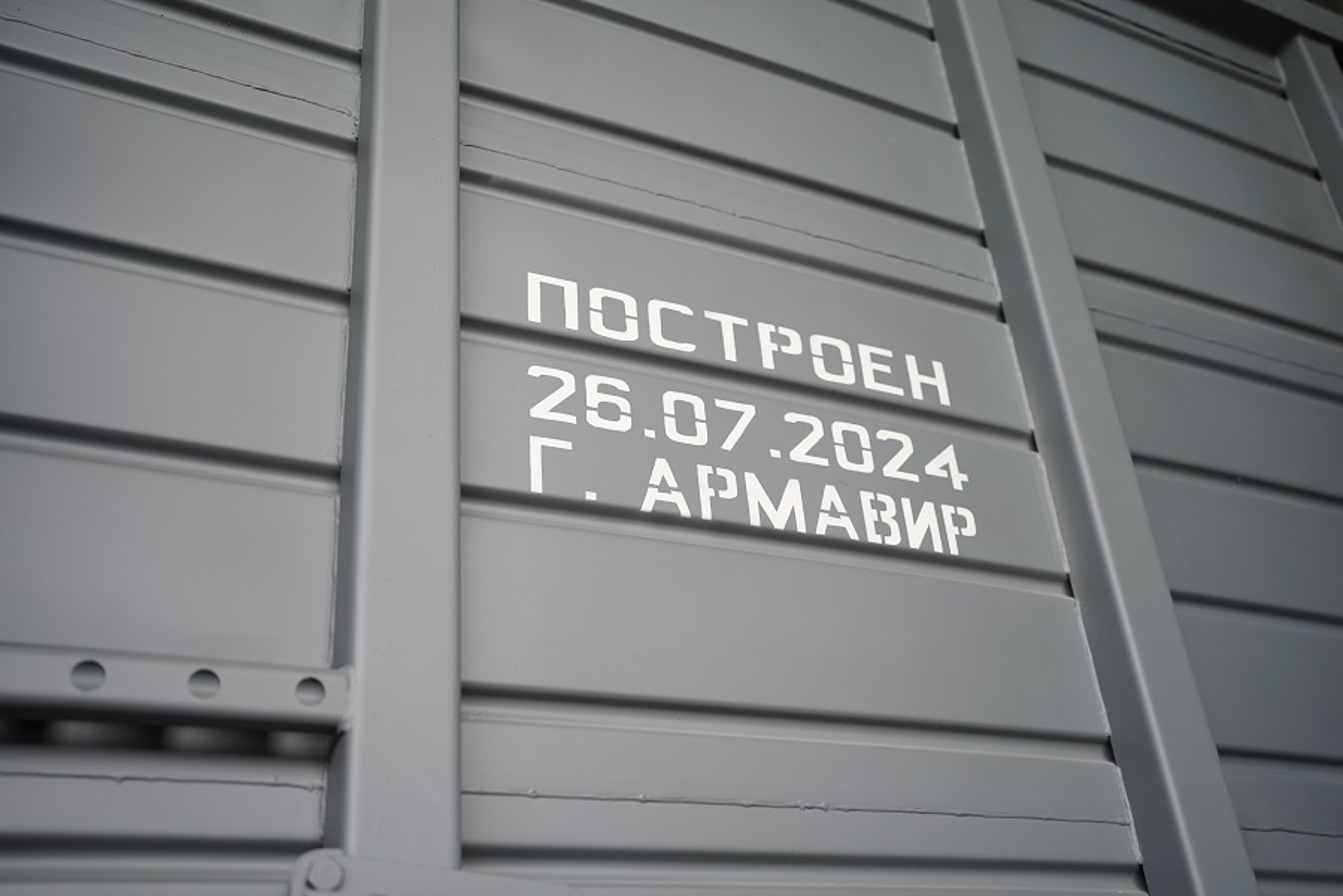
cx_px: 672
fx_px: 1306
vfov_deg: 37.9
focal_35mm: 35
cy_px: 448
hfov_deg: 54.4
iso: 100
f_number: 1.6
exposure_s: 1/400
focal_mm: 35
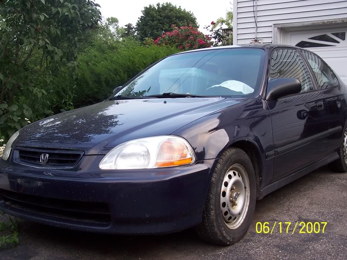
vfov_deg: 30.3
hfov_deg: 39.7
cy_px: 130
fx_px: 481
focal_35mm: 48
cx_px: 174
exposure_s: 1/60
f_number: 3.2
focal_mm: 8
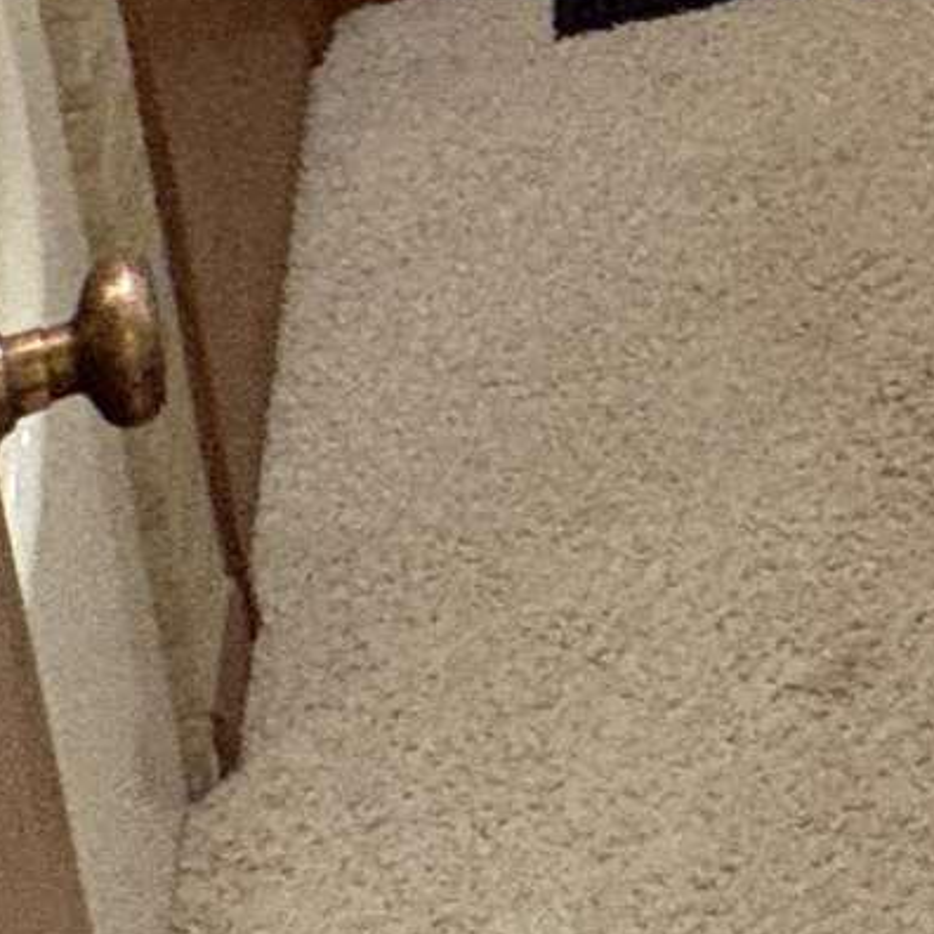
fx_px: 2931
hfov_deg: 15.3
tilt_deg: -14.7
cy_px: -1017
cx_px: 1757
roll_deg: +1.0
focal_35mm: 96
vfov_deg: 14.5
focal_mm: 2.22
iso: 640
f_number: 2.2
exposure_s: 1/40
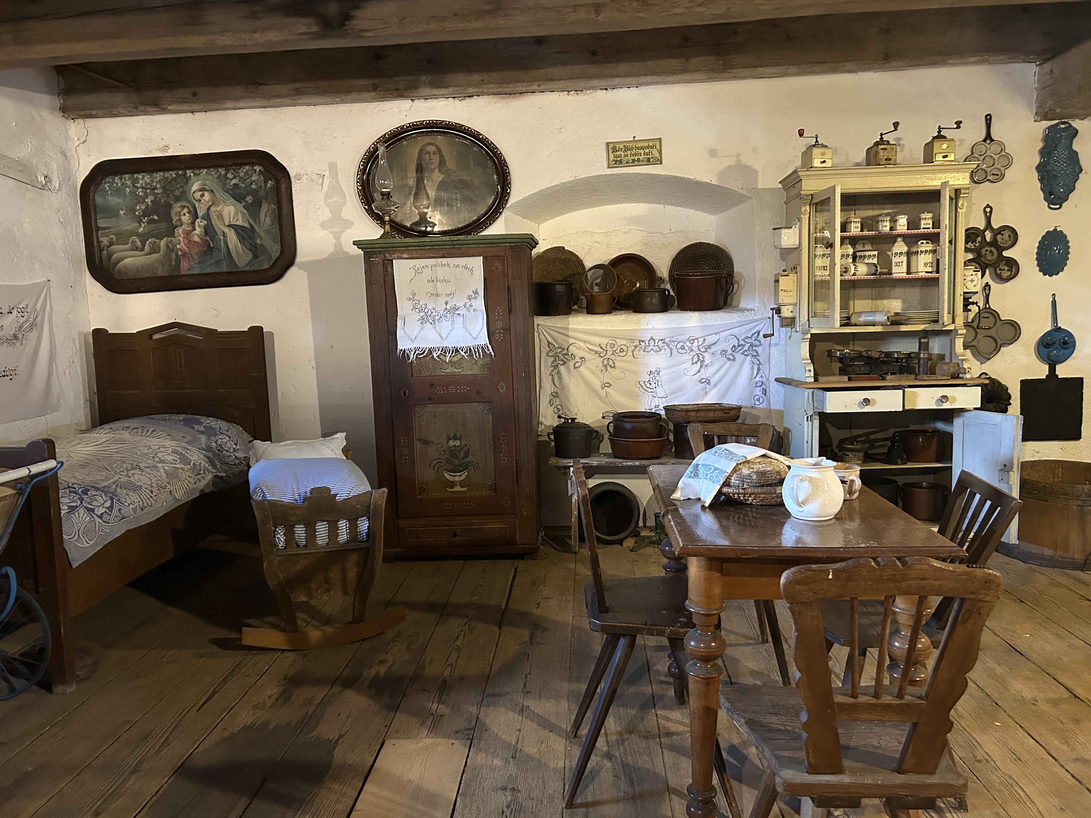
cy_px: 409
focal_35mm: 26
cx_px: 546
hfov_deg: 67.3
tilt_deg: -5.9
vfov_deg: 53.1
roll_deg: +2.1
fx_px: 819
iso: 640
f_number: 1.5
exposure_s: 1/33
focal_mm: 5.7
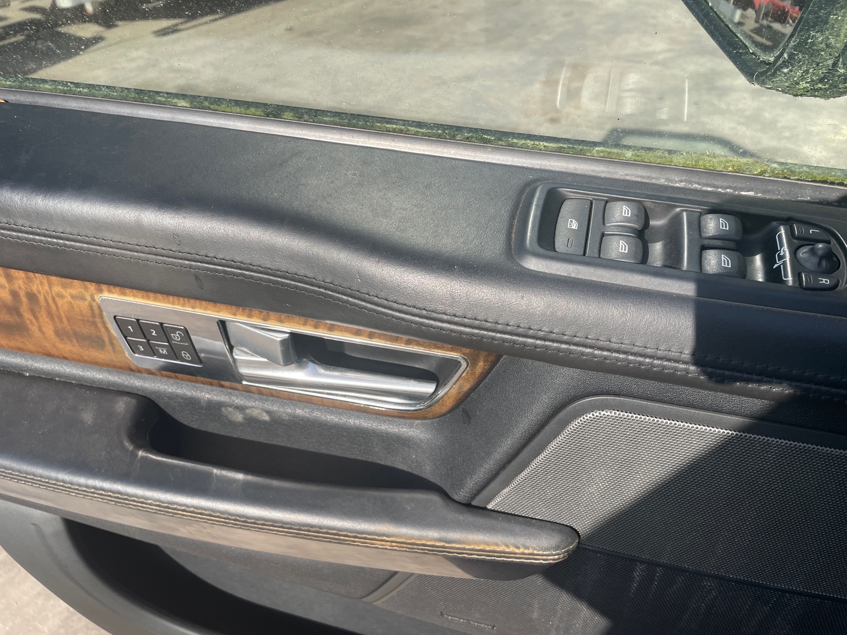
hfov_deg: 67.3
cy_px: 318
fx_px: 636
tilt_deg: -37.7
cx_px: 424
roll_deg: +3.5
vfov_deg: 53.1
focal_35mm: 26
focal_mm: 4.2
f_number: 1.6
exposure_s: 1/1435
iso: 32
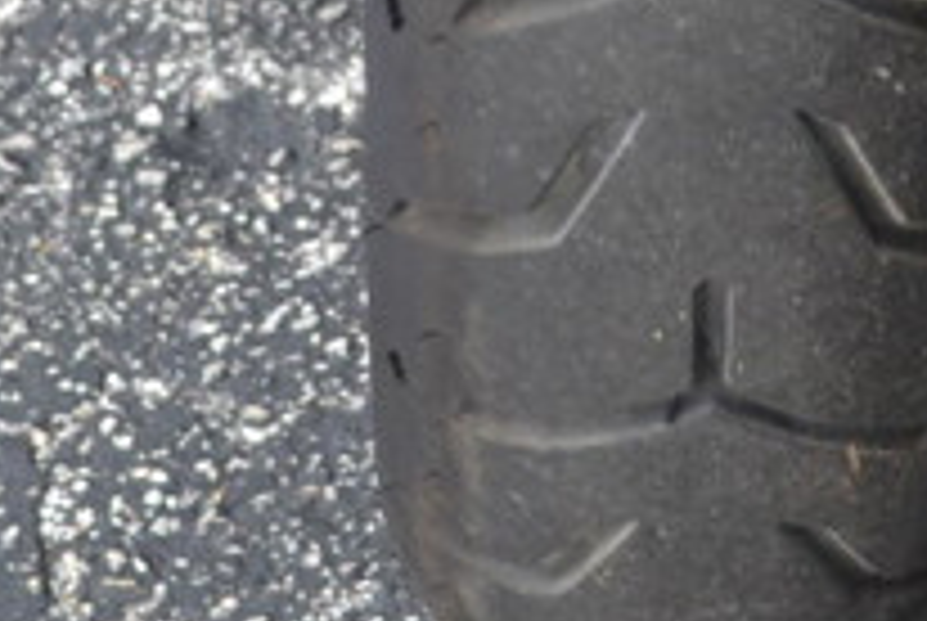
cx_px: 747
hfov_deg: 7.4
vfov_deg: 4.8
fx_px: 7194
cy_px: -918
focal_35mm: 279
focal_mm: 32
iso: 320
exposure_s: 1/125
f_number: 5.6
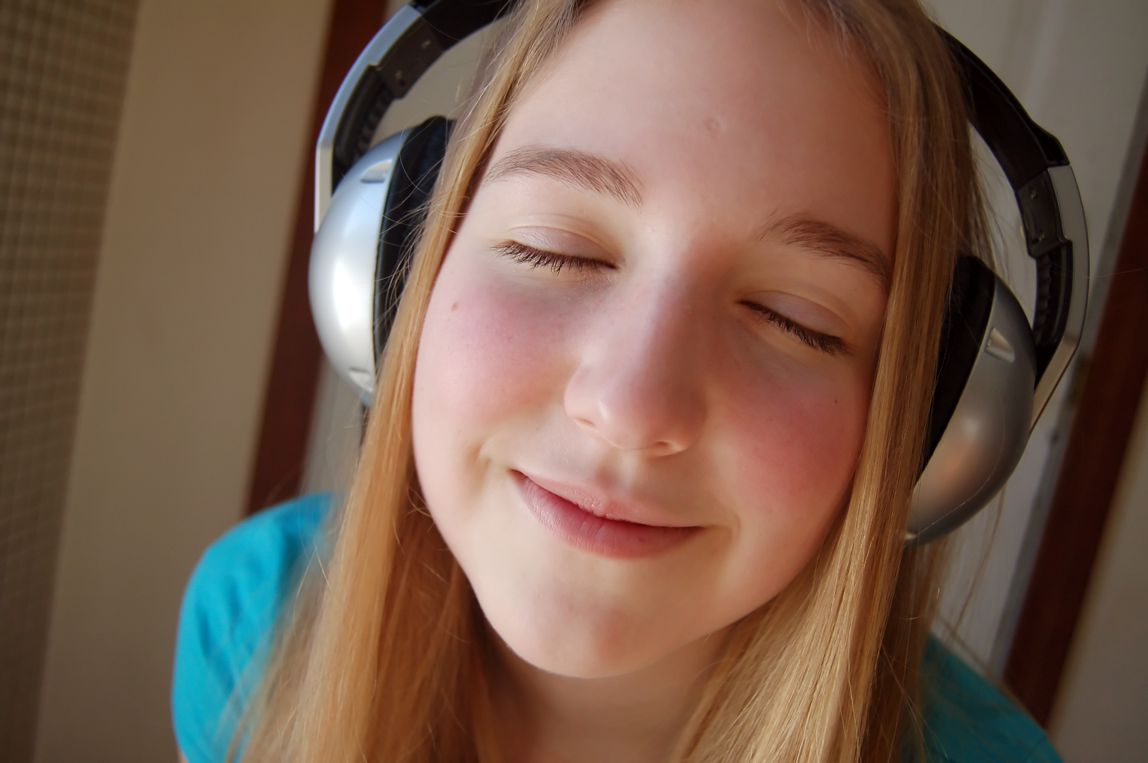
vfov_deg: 38.3
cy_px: 382
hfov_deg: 55.1
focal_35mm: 34
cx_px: 574
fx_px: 1099
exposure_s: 1/125
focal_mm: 23
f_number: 3.8
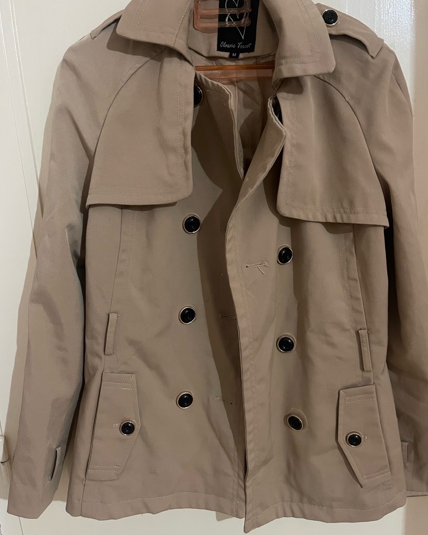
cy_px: 252
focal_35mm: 27
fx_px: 428
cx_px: 216
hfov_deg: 53.2
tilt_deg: -14.2
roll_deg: +3.1
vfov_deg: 64.0
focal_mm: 5.1
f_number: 1.6
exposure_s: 1/25
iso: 640
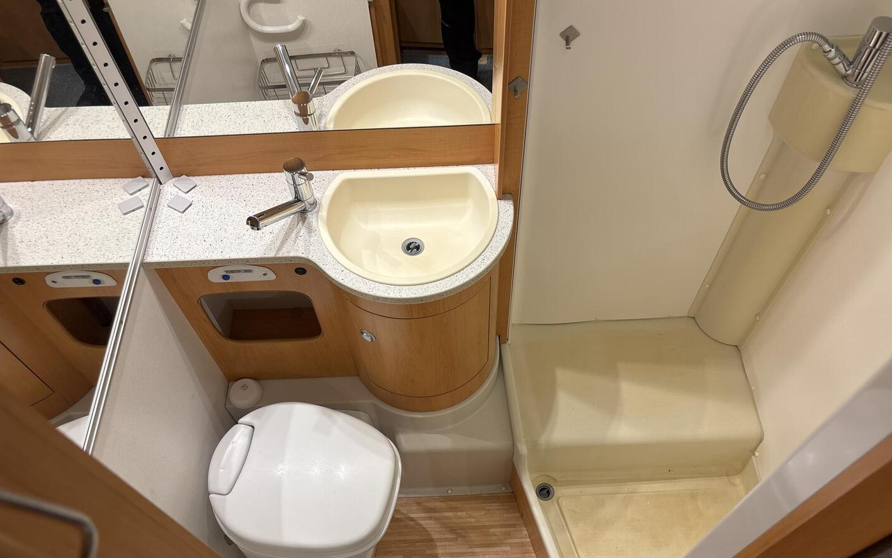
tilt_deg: -57.7
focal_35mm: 28
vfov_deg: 44.4
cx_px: 449
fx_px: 681
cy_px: 326
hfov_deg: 66.5
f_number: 1.6
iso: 100
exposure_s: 1/50
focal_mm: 5.96
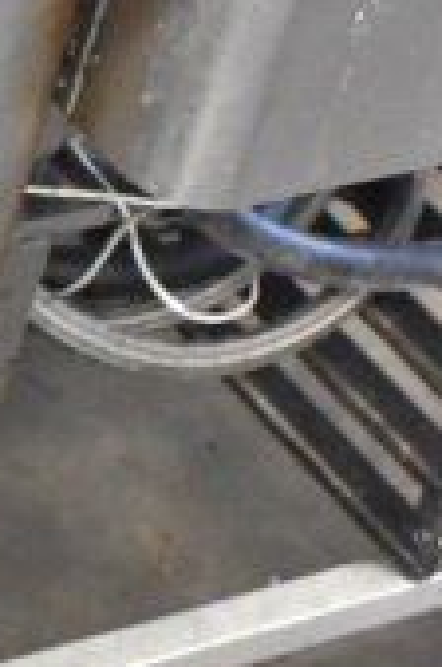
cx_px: -627
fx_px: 3310
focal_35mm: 179
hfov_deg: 7.2
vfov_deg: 11.2
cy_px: -191
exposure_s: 1/80
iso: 6400
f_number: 4.5
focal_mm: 22
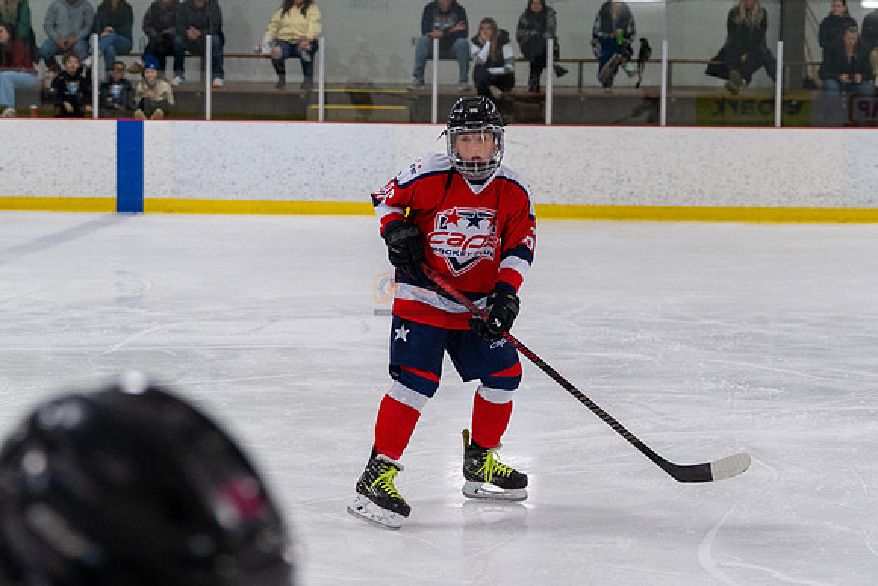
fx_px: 2342
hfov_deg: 21.2
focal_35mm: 96
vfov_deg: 14.3
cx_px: 439
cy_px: 293
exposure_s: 1/800
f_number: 3.2
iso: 2000
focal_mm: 64
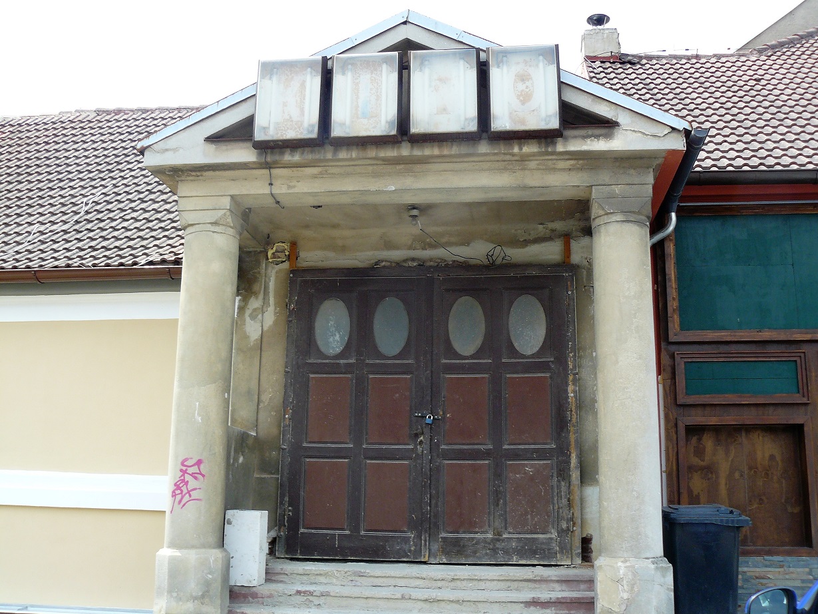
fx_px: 851
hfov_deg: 51.4
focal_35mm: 36
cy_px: 307
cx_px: 409
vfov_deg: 39.7
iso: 100
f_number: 4
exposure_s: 1/250
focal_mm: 6
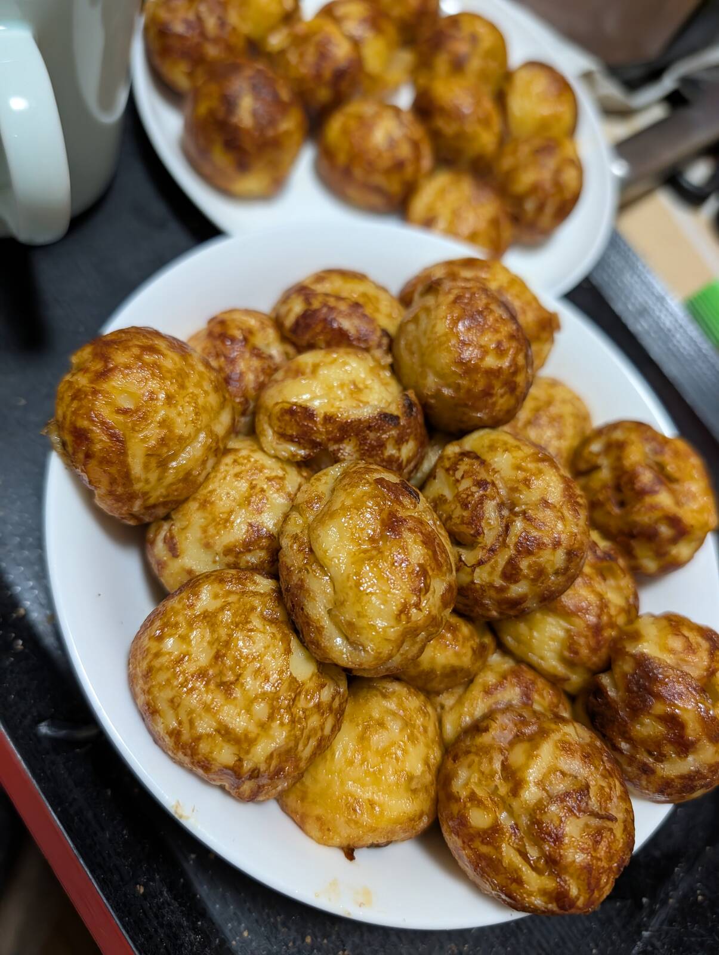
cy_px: 478
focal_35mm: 24
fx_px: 663
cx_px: 360
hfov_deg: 56.9
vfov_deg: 71.5
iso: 765
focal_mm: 6.9
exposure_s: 1/88.3
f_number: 1.68
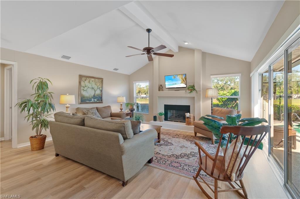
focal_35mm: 15
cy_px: 100
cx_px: 150
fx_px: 125
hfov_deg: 100.5
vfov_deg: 77.1
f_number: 8
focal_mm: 10
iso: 200
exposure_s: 1/1.67
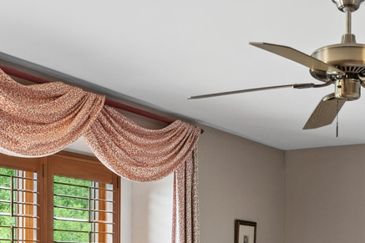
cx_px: 287
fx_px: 638
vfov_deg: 20.7
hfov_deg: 31.2
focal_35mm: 63
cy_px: 259
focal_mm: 17
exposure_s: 1/8
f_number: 8
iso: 200
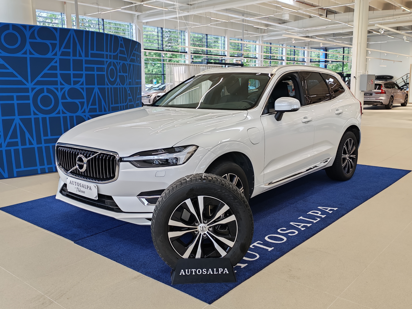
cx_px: 206
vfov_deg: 41.8
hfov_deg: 54.0
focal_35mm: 34
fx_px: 405
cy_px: 154
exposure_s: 1/100
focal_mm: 6.12
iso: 200
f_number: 1.9
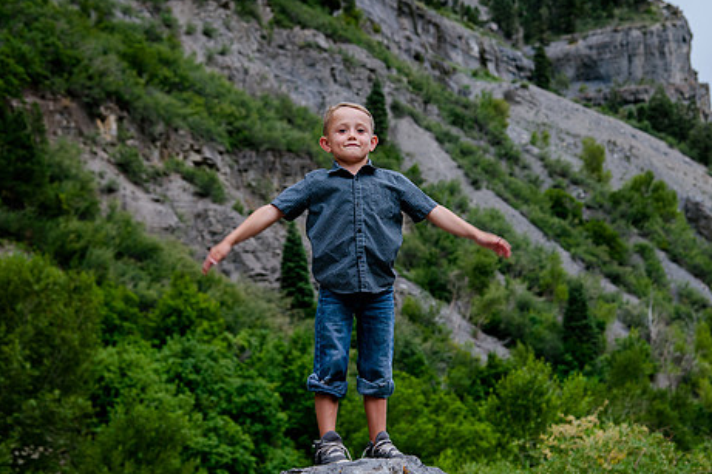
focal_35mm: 80
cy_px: 221
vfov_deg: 17.0
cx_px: 394
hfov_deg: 25.4
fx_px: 1582
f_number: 5
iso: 400
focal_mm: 62
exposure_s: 1/250
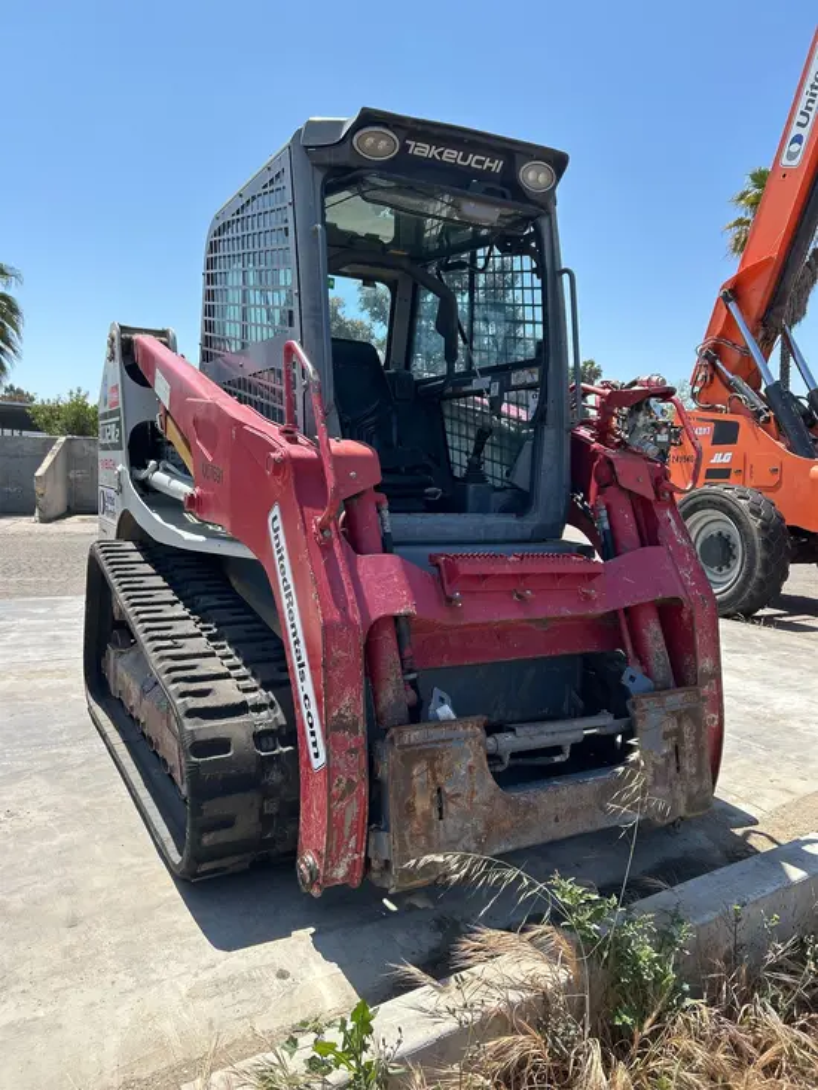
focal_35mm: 26
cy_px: 545
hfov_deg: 53.1
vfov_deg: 67.3
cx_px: 409
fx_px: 819
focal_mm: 5.7
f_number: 1.5
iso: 50
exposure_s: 1/2404
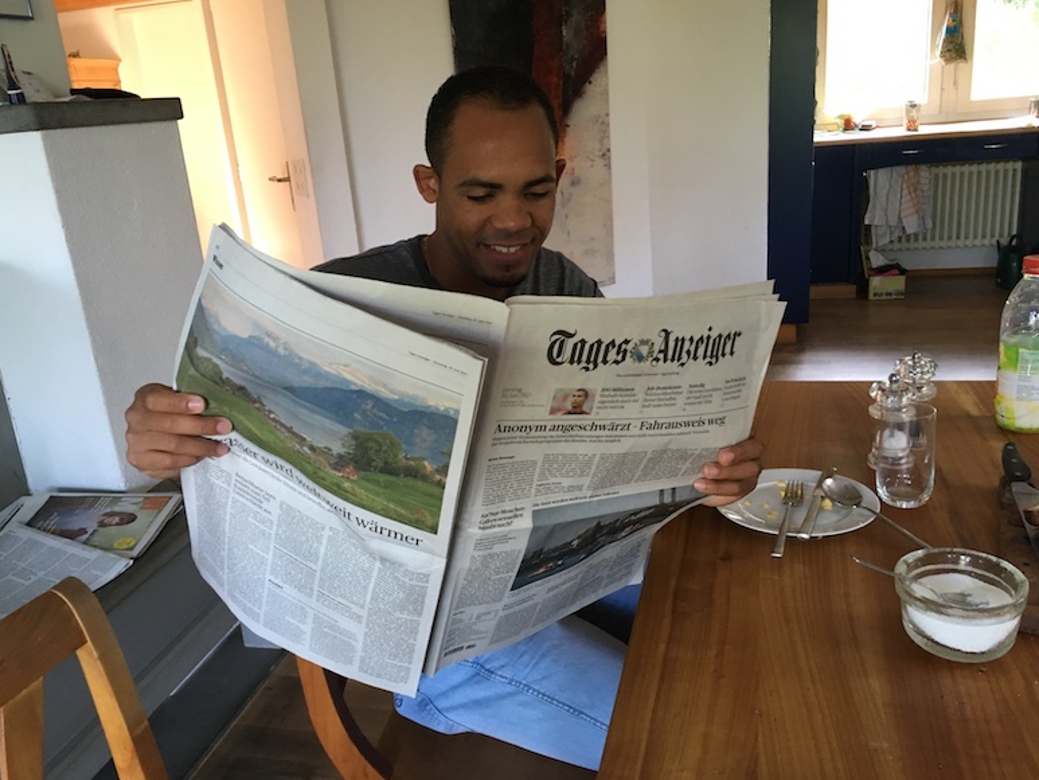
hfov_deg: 59.9
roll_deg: +4.1
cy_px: 382
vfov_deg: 46.8
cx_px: 503
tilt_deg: -19.2
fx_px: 901
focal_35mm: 30
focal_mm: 4.15
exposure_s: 1/33
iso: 125
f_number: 2.2
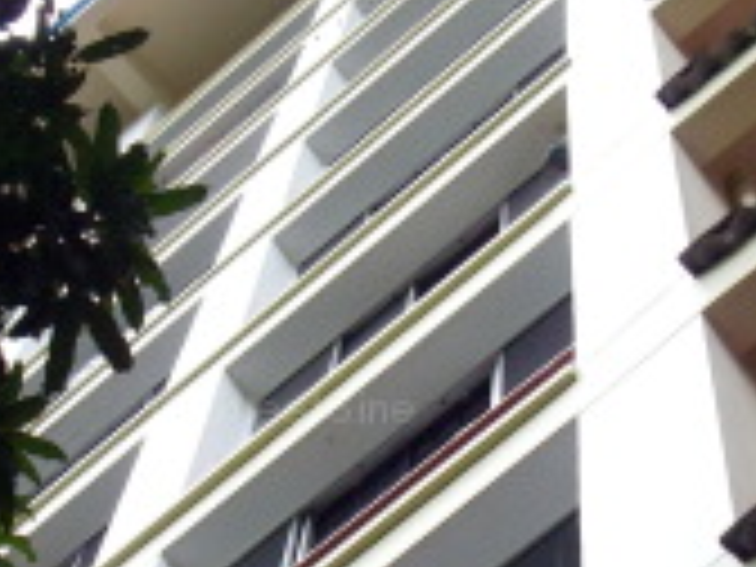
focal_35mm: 121
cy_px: 414
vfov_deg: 12.2
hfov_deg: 16.3
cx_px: 490
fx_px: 2643
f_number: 2.8
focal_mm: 6.2
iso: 80
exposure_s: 1/400
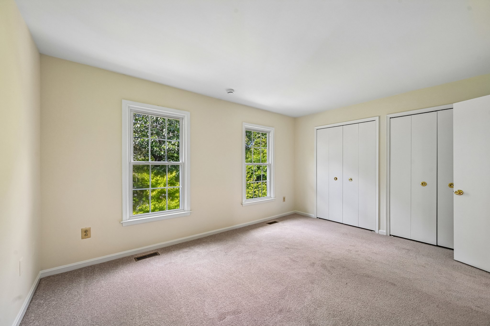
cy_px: 163
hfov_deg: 104.3
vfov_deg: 81.2
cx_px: 245
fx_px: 191
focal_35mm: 14
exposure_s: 1/15
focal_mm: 14
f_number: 8
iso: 160
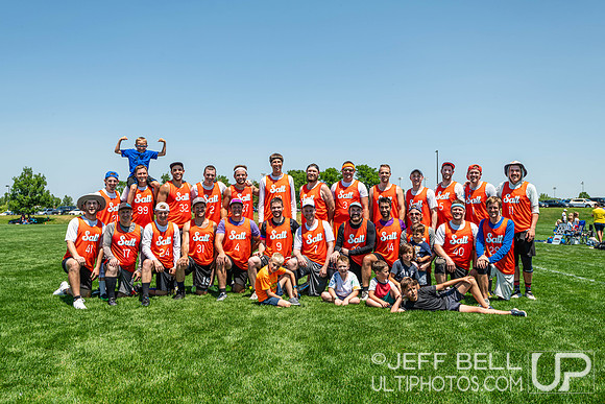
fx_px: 588
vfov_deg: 37.9
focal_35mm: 35
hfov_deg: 54.4
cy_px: 202
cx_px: 302
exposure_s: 1/500
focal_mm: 35
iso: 64
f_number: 5.6
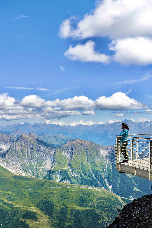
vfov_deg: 45.4
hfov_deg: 31.2
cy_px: 114
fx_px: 272
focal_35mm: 43
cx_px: 76
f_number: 7.1
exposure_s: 1/640
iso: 100
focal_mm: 43
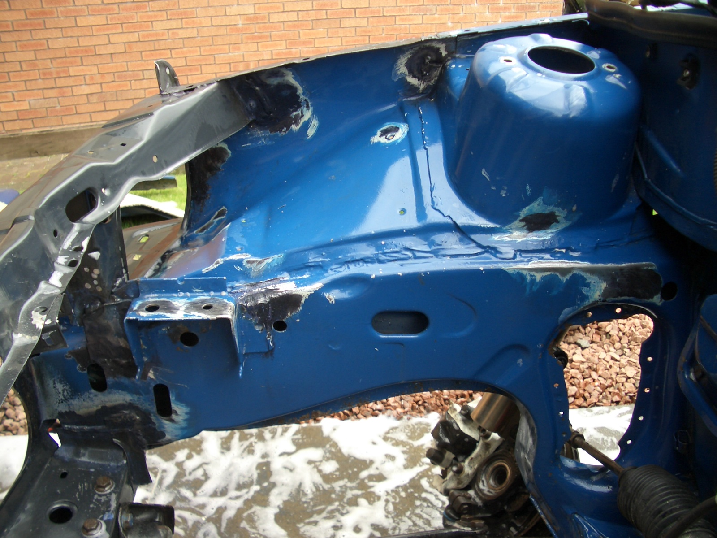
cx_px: 358
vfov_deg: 40.7
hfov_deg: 52.6
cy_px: 269
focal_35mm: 35
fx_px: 725
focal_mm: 5.8
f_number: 2.6
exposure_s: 1/100
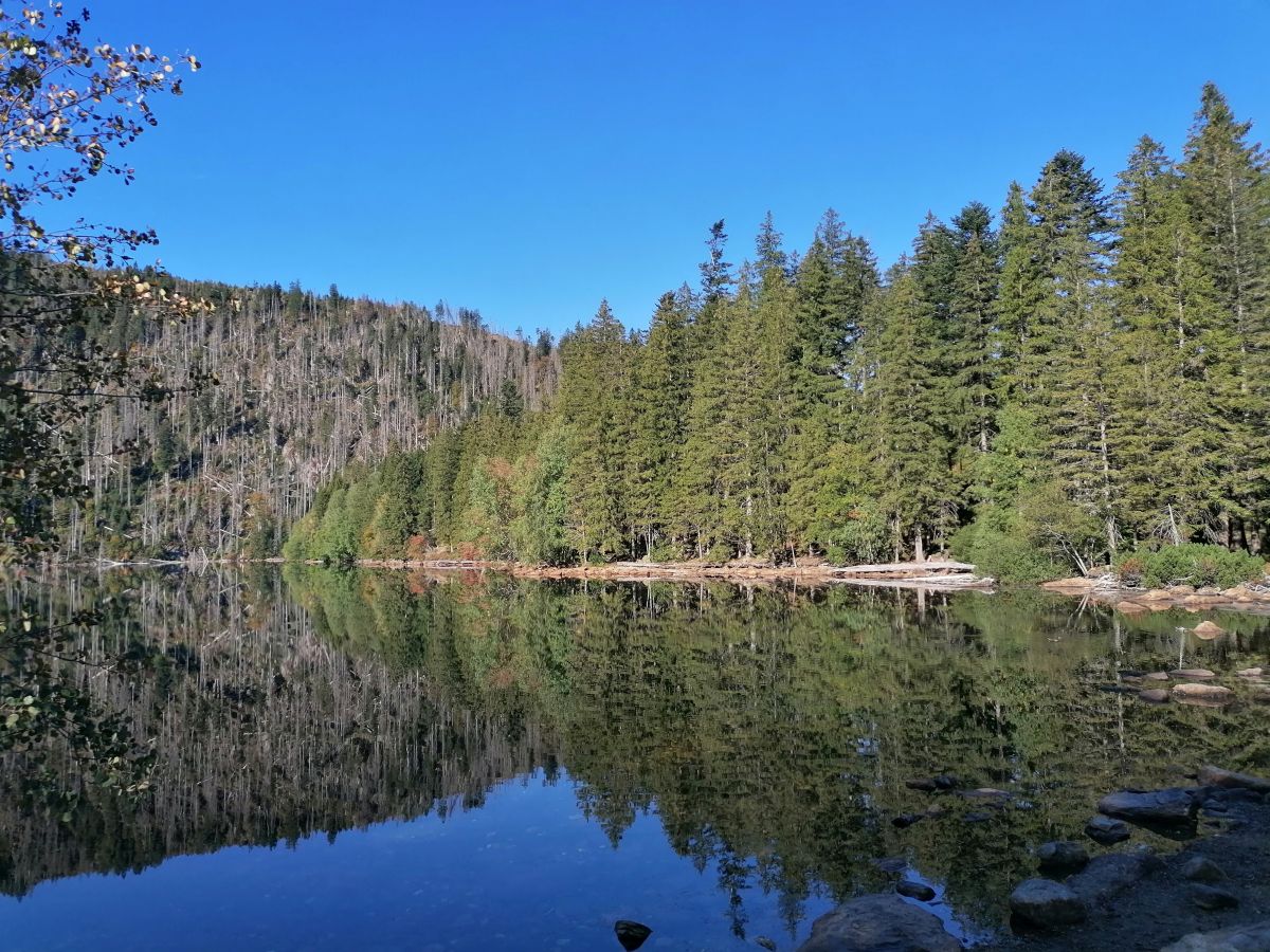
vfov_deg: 51.4
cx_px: 635
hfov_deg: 65.3
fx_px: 991
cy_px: 476
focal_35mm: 27
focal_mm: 4.75
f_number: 1.8
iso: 50
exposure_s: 1/1151
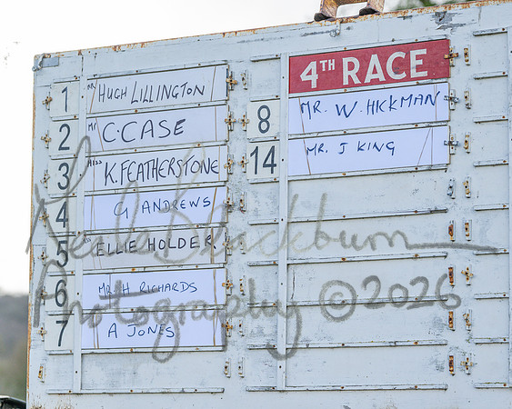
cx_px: 249
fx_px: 1990
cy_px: 197
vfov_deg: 11.7
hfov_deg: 14.7
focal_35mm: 131
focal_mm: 96
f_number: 4
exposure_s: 1/1600
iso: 800
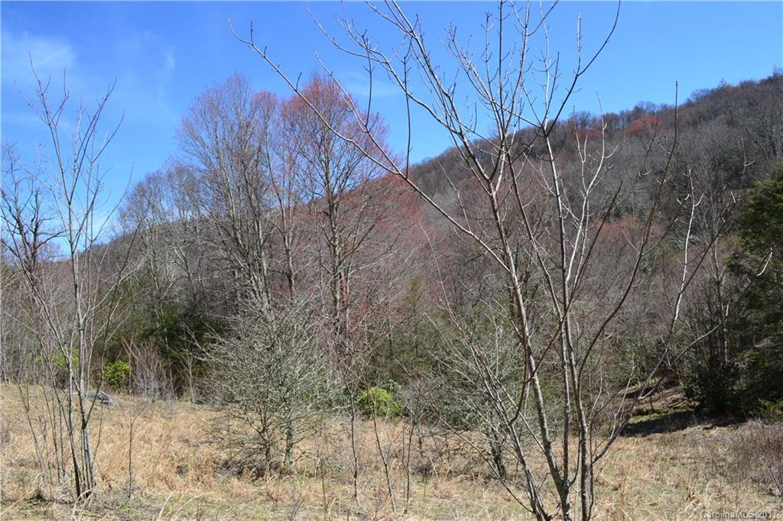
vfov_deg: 47.9
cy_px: 260
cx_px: 392
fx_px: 587
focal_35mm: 27
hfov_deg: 67.4
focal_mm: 18
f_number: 11
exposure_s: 1/320
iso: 400
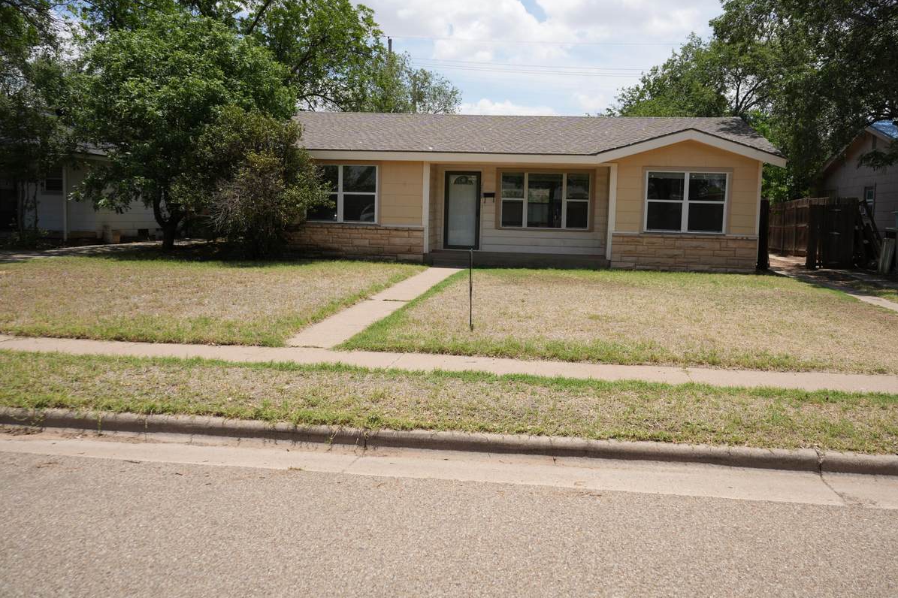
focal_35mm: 30
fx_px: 748
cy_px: 283
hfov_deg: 61.9
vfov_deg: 43.6
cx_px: 468
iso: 100
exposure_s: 1/400
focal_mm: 28
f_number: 6.3
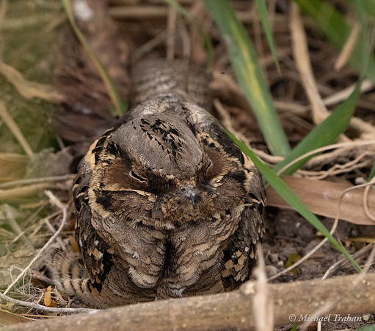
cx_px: 127
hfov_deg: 2.4
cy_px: 166
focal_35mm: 780
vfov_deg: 2.1
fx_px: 9004
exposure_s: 1/800
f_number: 14
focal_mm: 654
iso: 12800
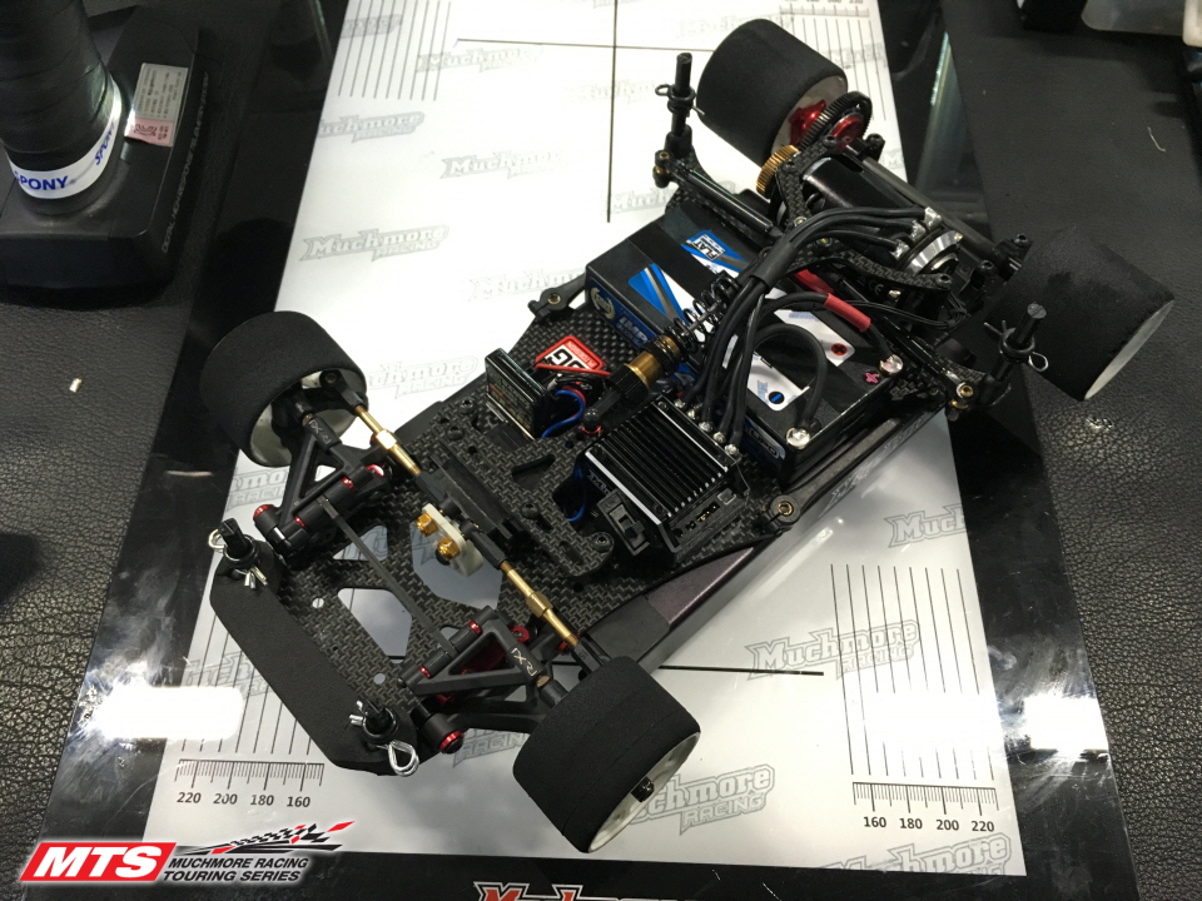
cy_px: 450
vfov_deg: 48.2
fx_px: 1007
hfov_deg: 61.7
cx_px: 601
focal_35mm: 29
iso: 160
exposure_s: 1/30
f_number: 2.2
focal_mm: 4.15
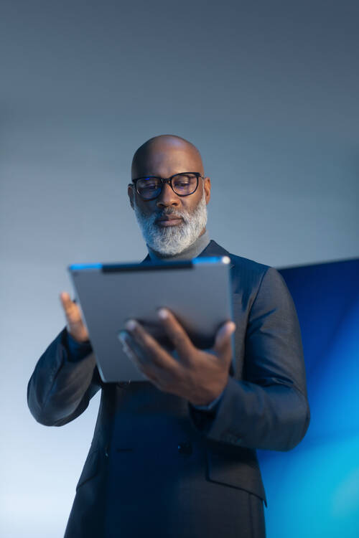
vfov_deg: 39.6
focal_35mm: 50
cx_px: 180
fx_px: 748
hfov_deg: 27.0
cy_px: 269
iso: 640
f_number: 2.2
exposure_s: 1/160
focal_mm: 50
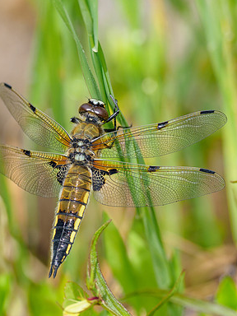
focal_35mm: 1171
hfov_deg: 1.3
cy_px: 121
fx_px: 10690
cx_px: 87
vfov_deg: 1.7
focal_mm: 300
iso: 200
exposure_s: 1/640
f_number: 4
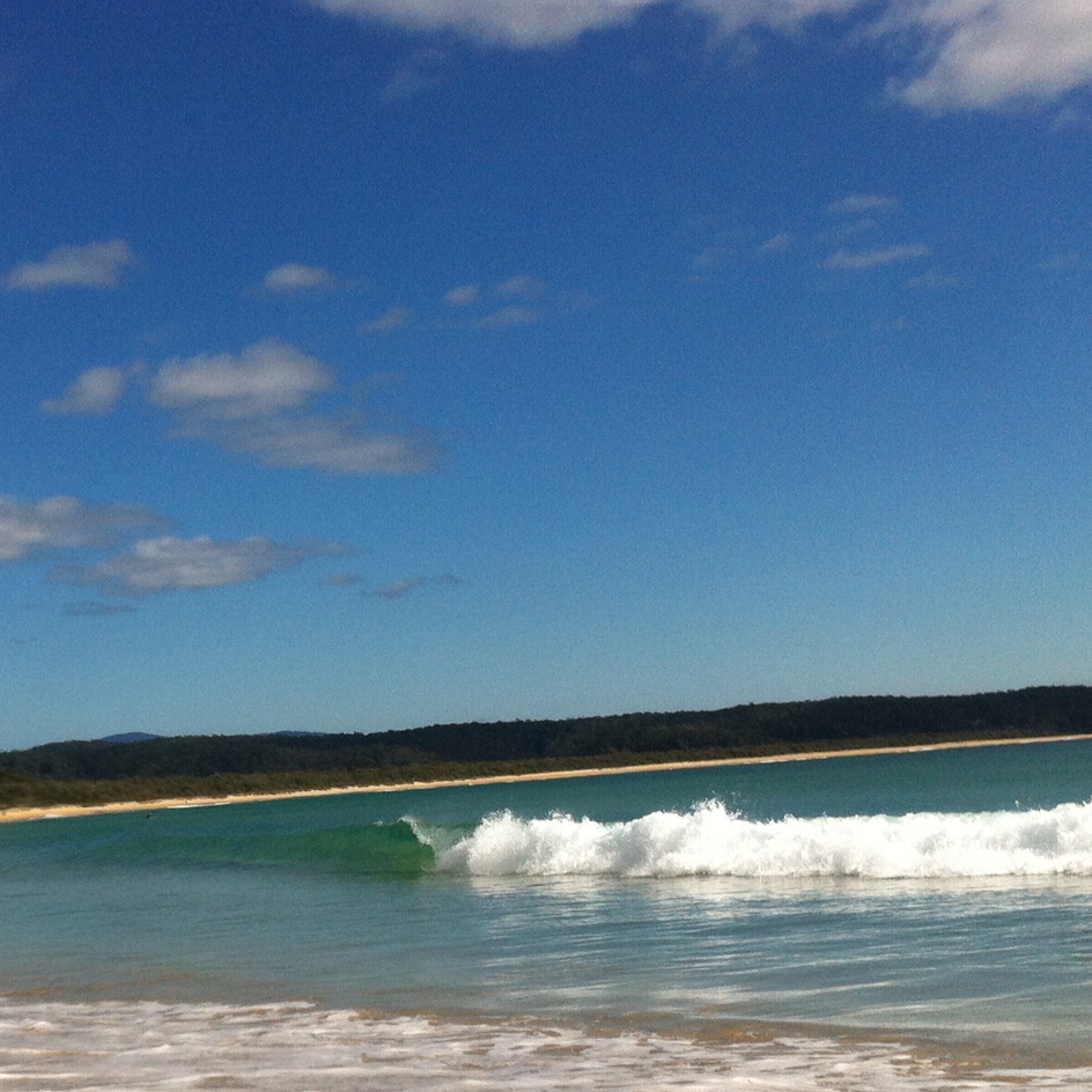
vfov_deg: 25.4
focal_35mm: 67
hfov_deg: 25.3
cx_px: 229
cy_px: 826
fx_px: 2391
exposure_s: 1/3352
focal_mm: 3.85
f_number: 2.8
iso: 80
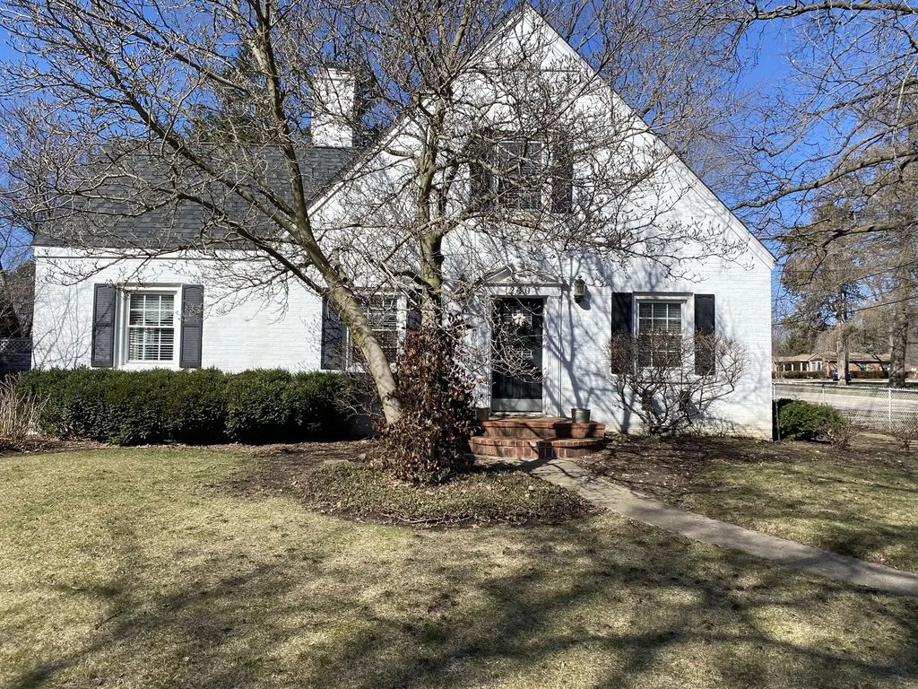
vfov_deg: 53.1
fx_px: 690
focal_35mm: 26
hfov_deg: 67.3
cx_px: 459
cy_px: 344
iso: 32
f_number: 1.8
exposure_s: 1/3040
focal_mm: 4.25
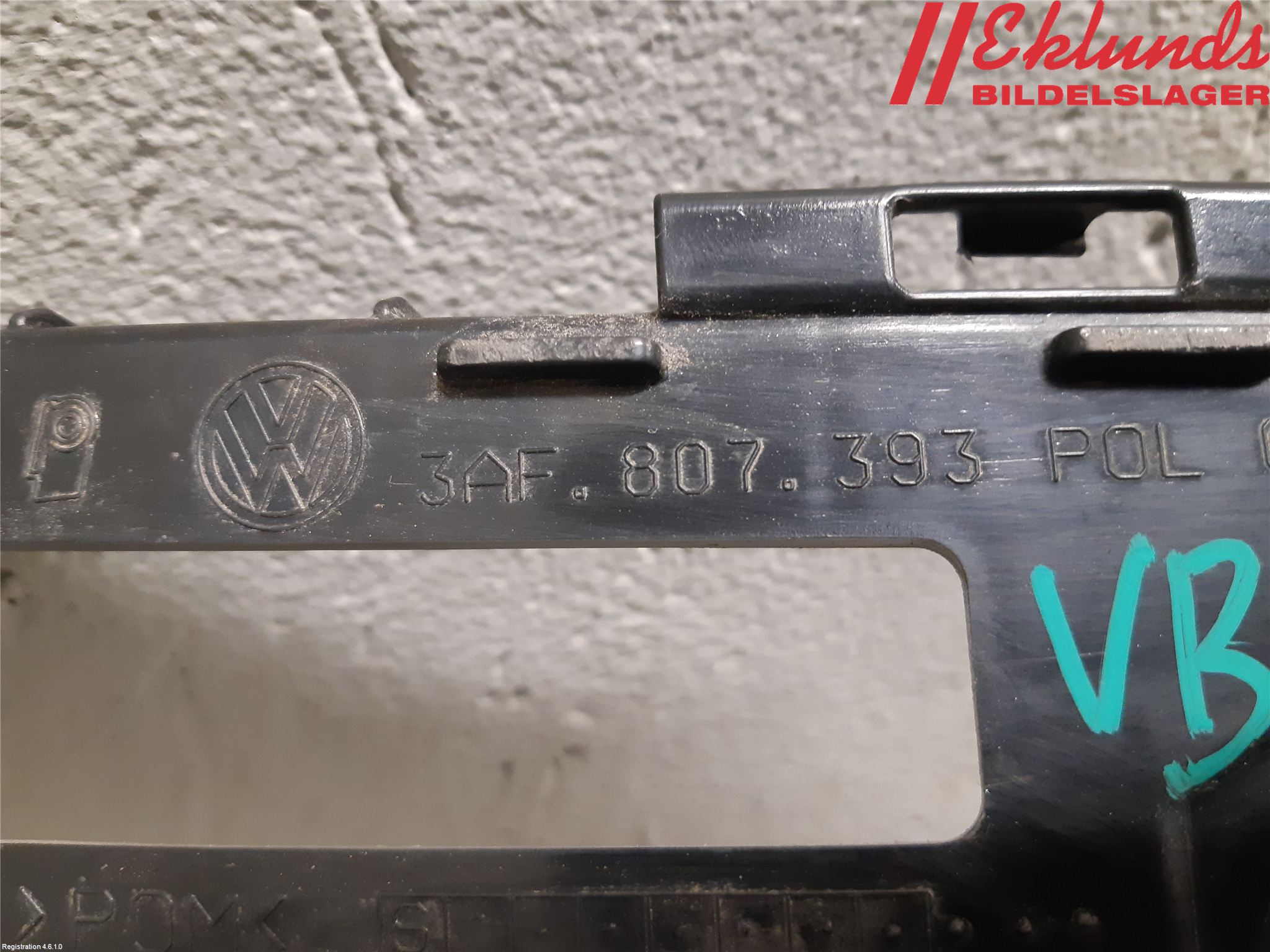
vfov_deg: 53.1
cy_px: 476
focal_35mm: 26
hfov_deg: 67.3
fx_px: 954
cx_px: 635
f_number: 1.7
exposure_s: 1/25
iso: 250
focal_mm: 3.93
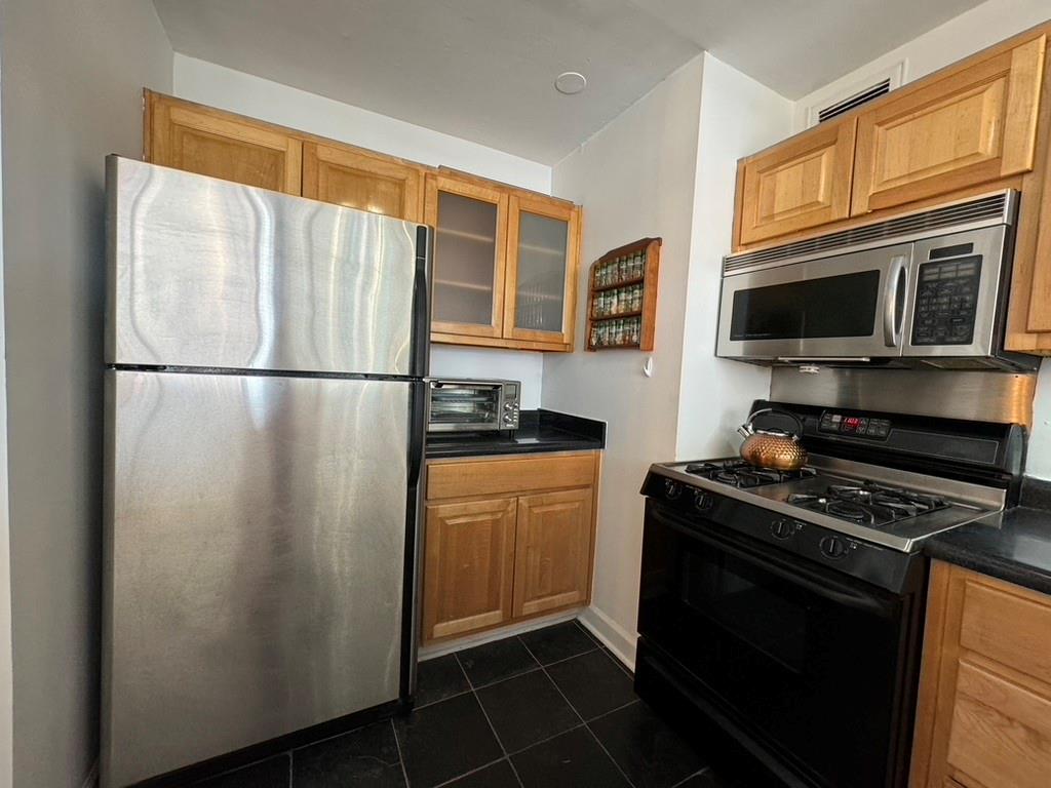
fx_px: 425
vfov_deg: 85.7
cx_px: 526
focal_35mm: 14
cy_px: 394
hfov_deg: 102.1
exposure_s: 1/60
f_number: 2.2
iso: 250
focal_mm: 2.22
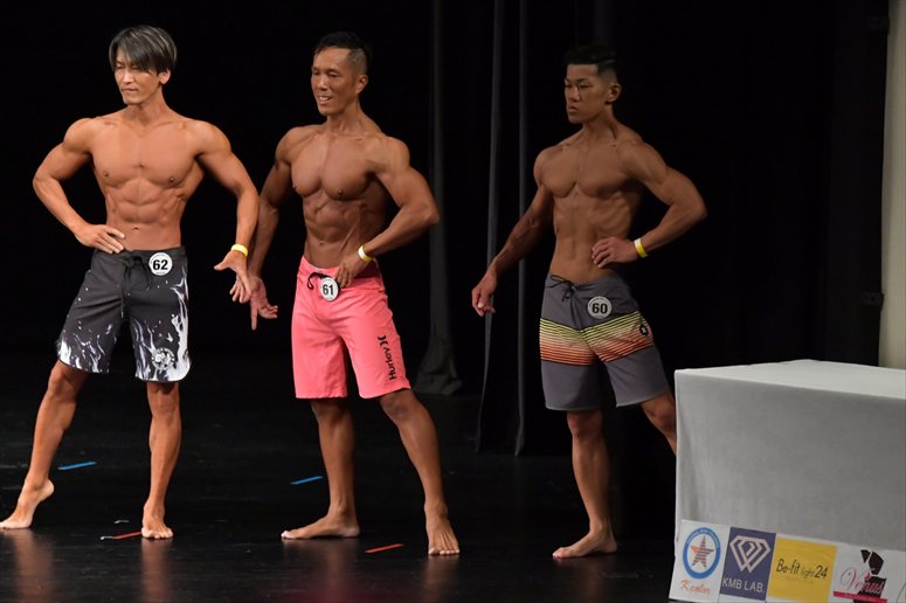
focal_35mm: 285
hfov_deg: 7.2
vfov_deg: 4.8
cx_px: 453
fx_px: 7169
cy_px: 302
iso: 6400
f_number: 5.6
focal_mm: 190
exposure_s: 1/400
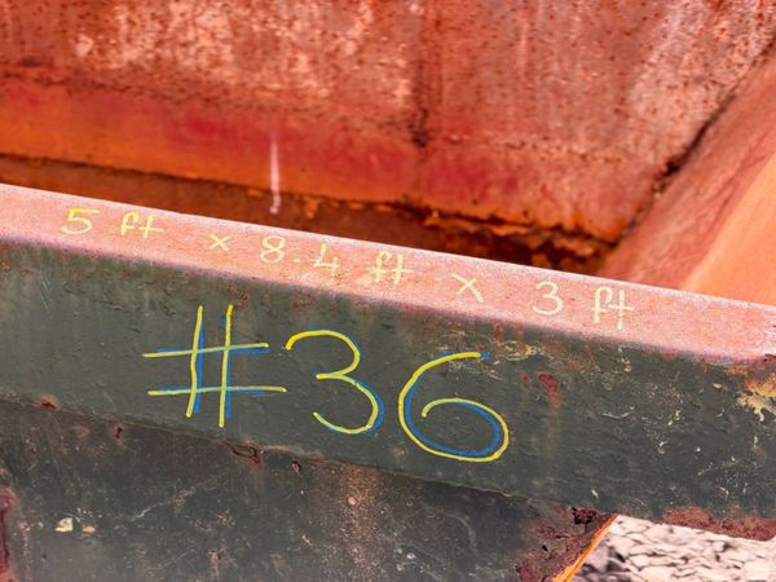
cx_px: 388
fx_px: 2242
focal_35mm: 100
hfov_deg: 19.6
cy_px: 291
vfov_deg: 14.8
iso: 50
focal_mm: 16.89
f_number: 2.8
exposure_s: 1/383
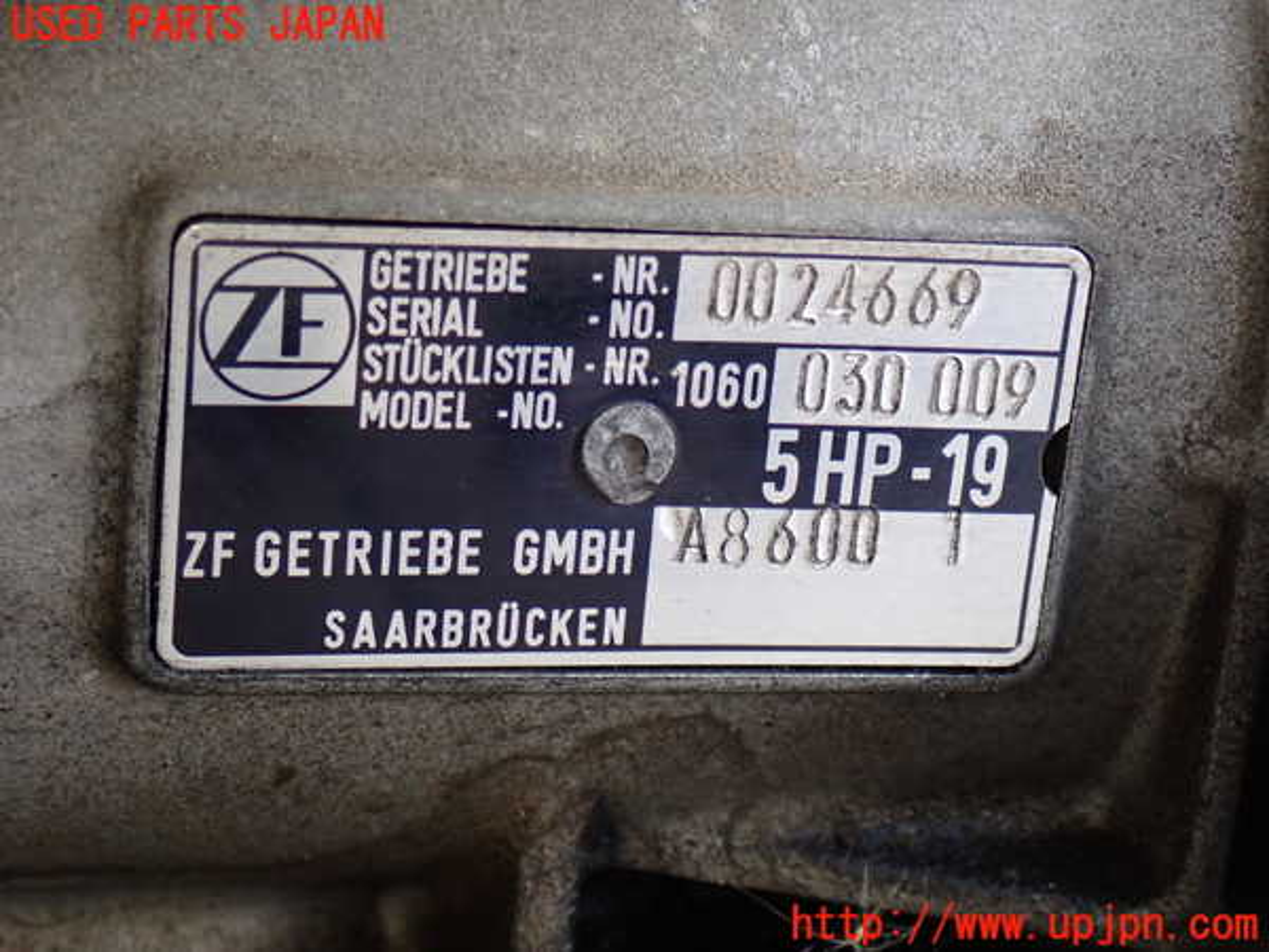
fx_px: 3006
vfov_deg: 18.0
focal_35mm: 82
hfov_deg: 23.8
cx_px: 634
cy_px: 476
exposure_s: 1/80
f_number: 4.3
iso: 400
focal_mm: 14.62
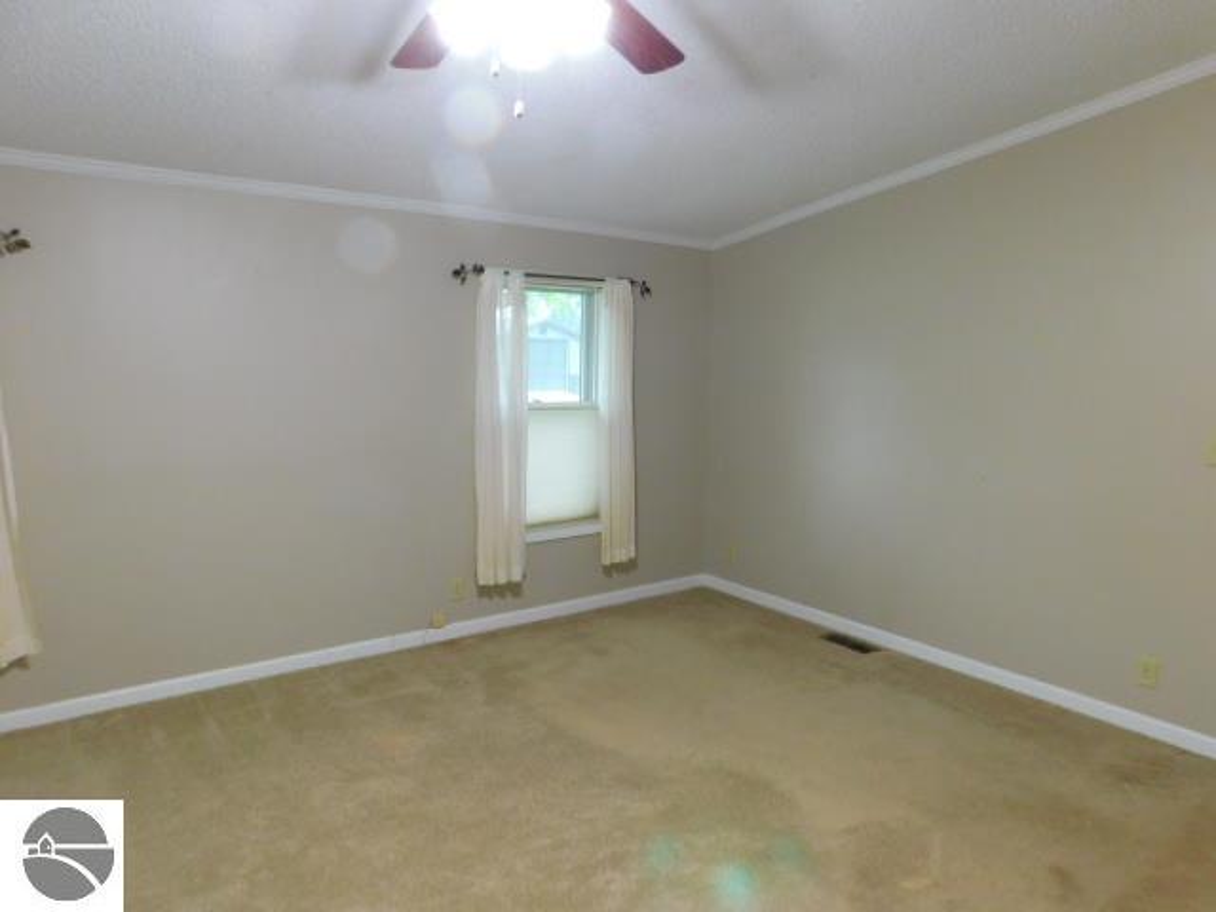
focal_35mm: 23
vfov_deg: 58.9
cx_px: 608
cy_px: 456
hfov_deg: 73.9
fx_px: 808
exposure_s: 1/30
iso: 200
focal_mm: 4
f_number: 3
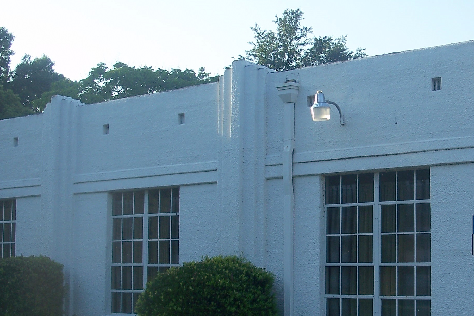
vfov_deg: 19.7
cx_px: 349
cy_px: 208
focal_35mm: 69
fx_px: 909
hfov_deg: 28.8
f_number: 2.8
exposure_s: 1/500
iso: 64
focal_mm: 7.8
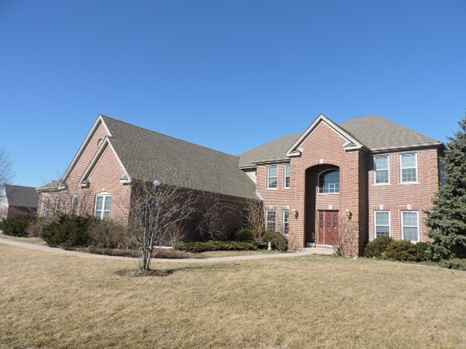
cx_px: 233
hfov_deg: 71.6
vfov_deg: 56.8
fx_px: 323
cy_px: 174
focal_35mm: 24
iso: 100
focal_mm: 4.3
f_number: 3
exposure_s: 1/1250
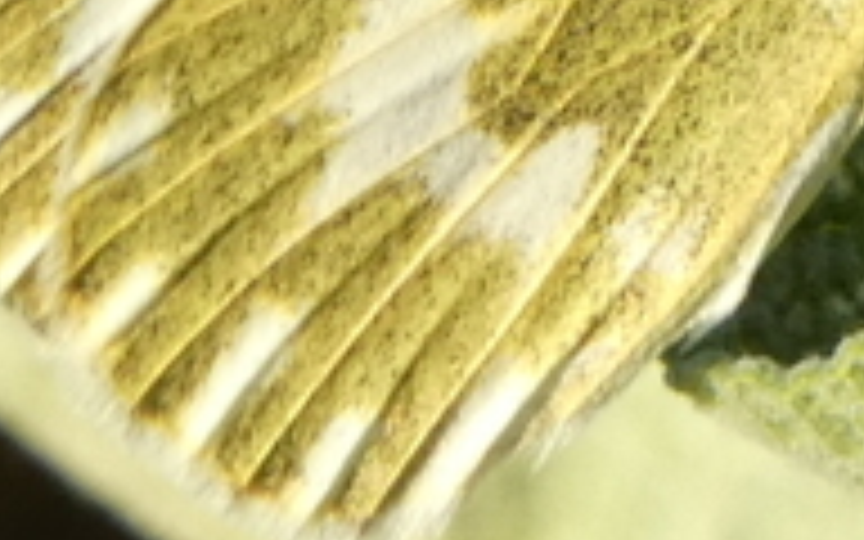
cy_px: -279
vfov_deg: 0.6
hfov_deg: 0.9
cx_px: 866
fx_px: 53616
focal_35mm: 2277
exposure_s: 1/100
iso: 200
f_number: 5.6
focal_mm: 86.7
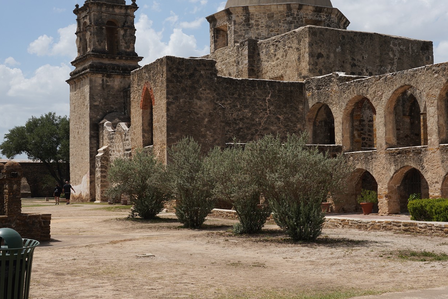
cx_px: 265
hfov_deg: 34.4
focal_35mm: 58
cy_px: 124
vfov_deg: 23.4
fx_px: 722
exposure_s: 1/100
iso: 100
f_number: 18
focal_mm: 36
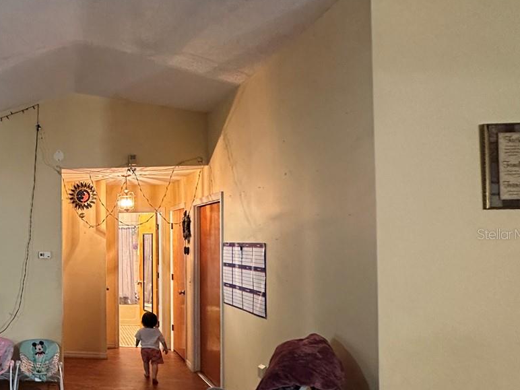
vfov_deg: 47.9
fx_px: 436
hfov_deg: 50.2
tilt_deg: +1.0
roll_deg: +0.4
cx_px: 2
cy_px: 234
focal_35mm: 29
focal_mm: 2.22
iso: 640
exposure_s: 1/60
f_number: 2.2
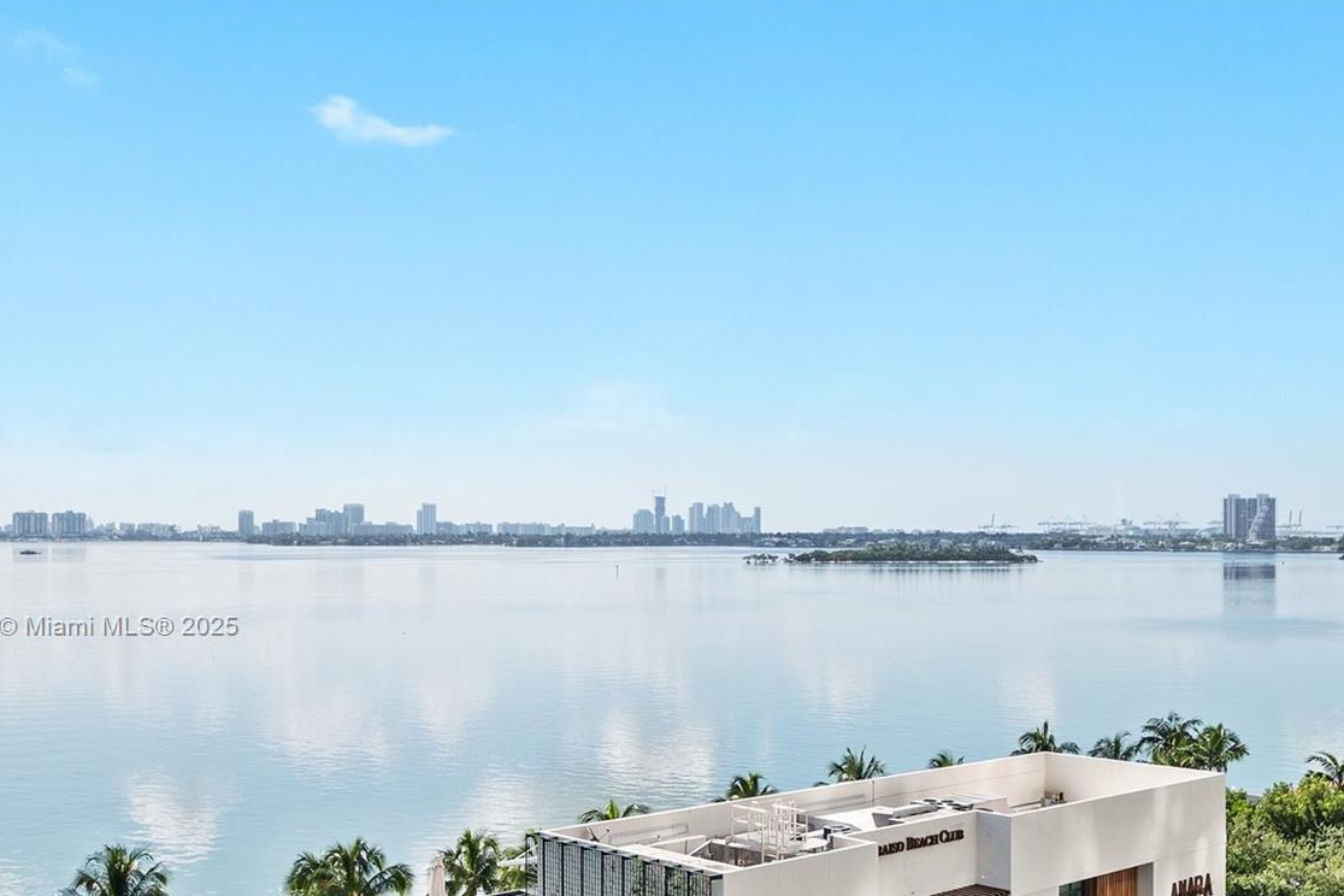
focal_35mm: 43
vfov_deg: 30.8
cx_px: 815
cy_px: 627
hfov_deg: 45.2
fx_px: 1605
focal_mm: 20
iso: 200
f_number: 8
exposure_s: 1/500
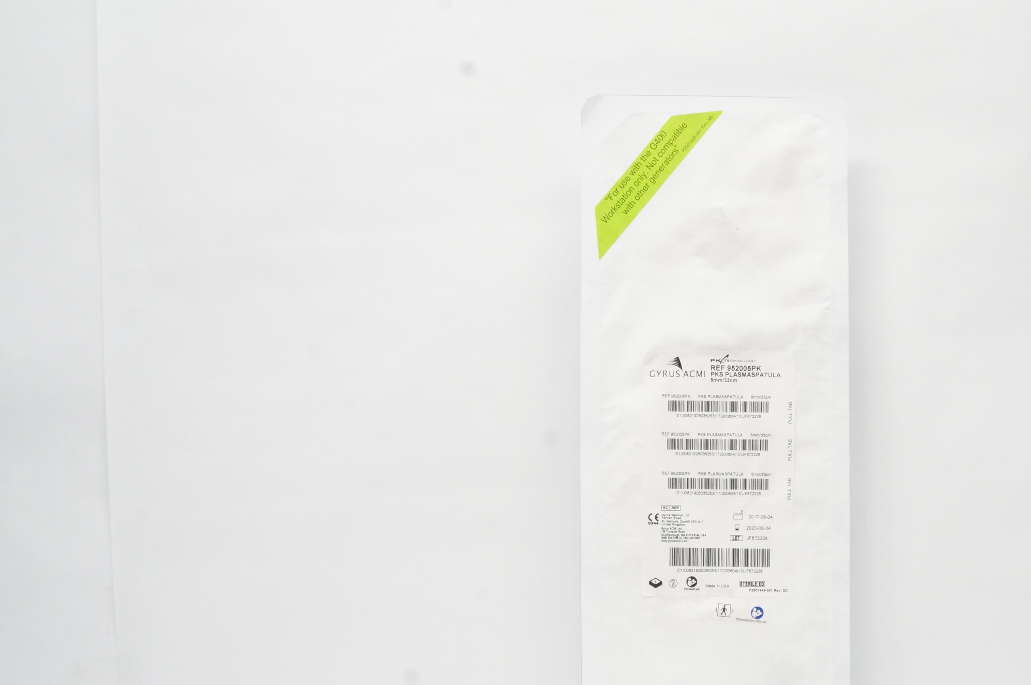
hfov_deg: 48.2
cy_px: 490
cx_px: 740
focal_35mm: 39
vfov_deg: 33.6
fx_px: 1116
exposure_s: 1/25
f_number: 14
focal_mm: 18
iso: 1600
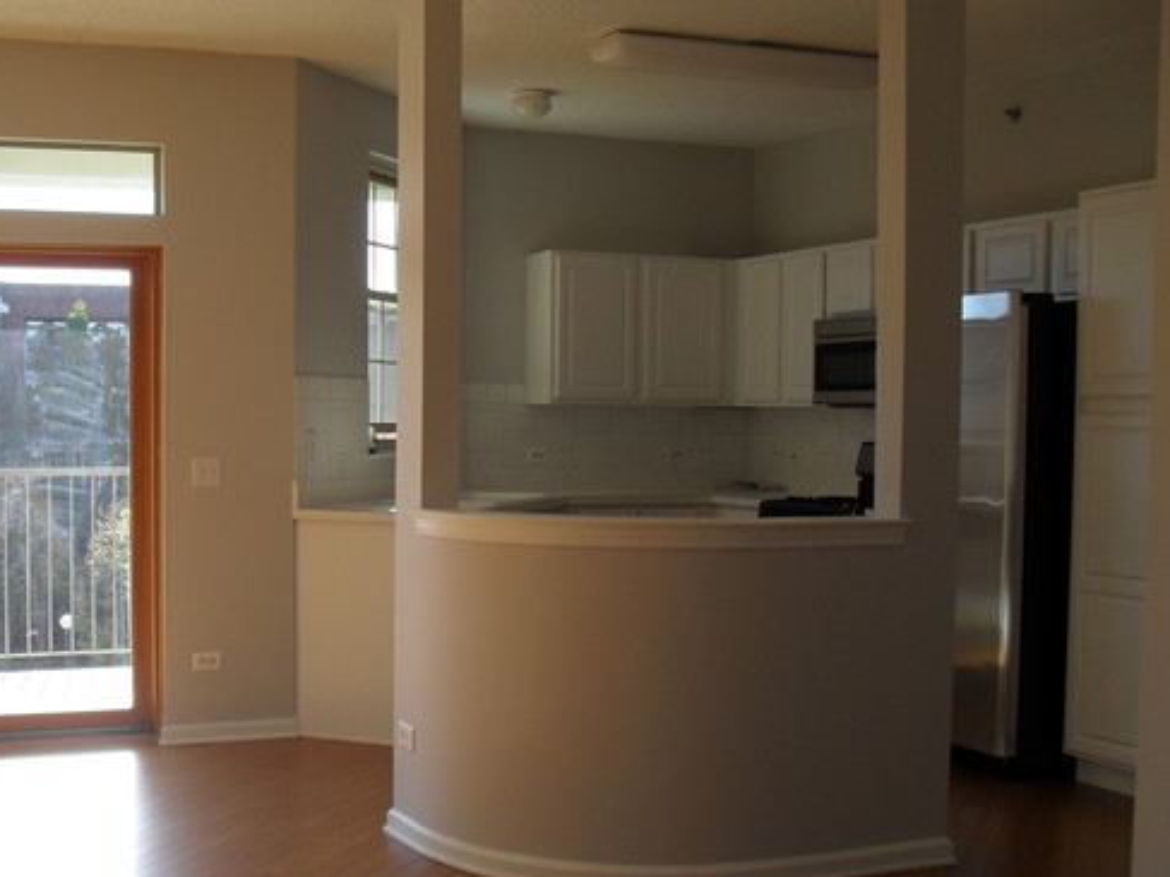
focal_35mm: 46
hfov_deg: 40.8
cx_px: 408
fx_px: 1554
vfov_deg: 31.4
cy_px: 519
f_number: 3.2
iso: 100
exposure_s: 1/180
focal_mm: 6.3
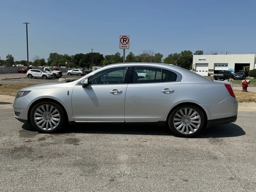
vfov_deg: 49.7
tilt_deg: -5.5
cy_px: 96
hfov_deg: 63.4
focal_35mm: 28
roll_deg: -0.3
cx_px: 128
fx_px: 207
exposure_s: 1/2801
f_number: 1.8
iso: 25
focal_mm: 3
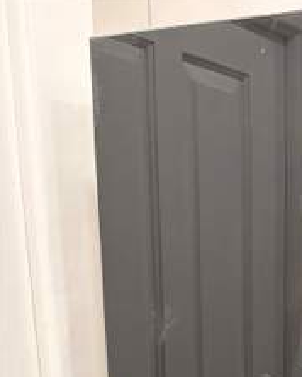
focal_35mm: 73
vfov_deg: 22.3
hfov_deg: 19.2
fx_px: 814
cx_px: 404
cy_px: 535
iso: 125
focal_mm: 5.96
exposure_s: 1/60
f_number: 1.6
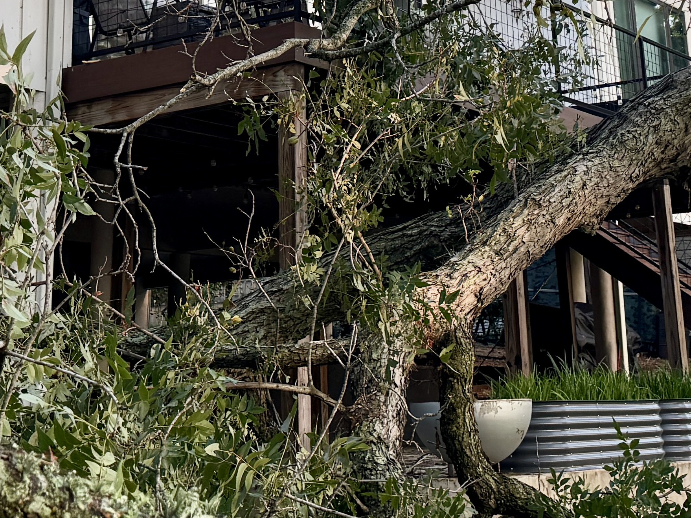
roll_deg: +1.6
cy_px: -92
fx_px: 1557
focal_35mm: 78
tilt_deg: +17.3
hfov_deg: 25.0
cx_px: 342
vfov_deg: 18.0
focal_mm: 6.76
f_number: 1.78
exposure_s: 1/321
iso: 100
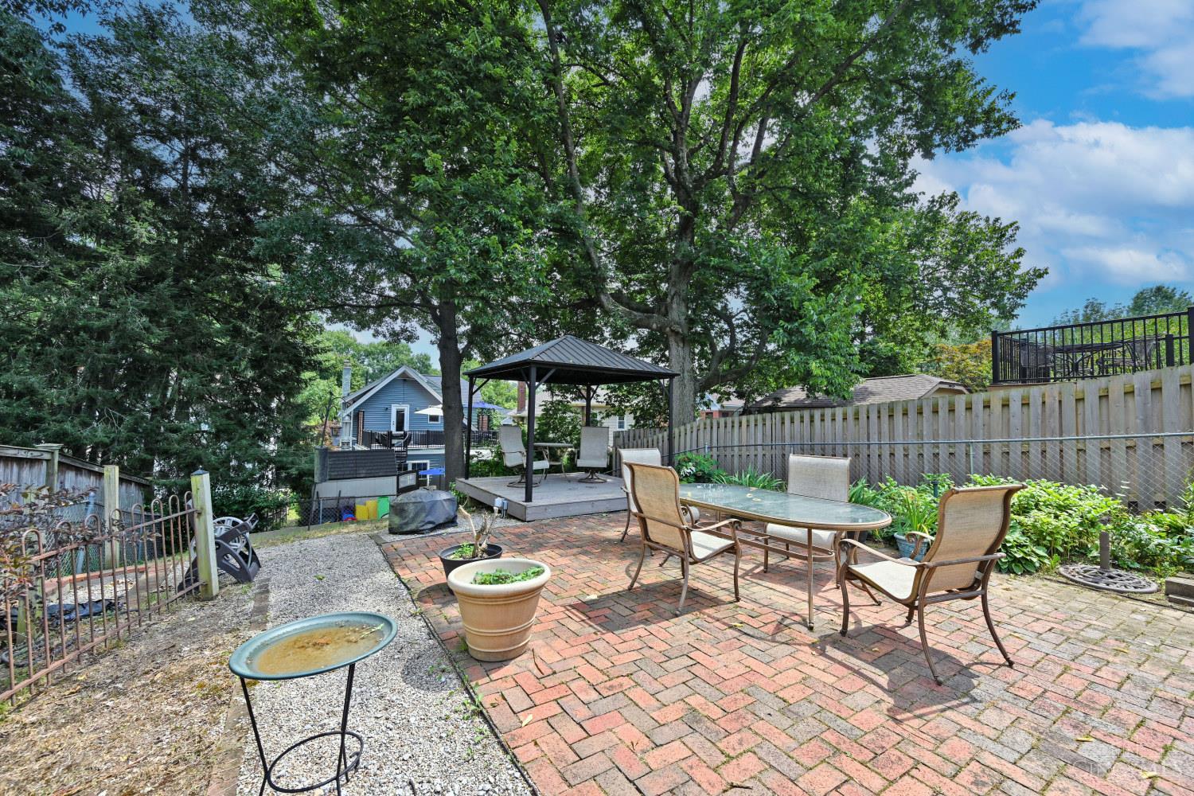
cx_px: 597
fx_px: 464
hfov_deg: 104.3
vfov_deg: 81.2
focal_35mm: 14
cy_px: 398
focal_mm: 14
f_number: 6.3
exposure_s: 1/320
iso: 100
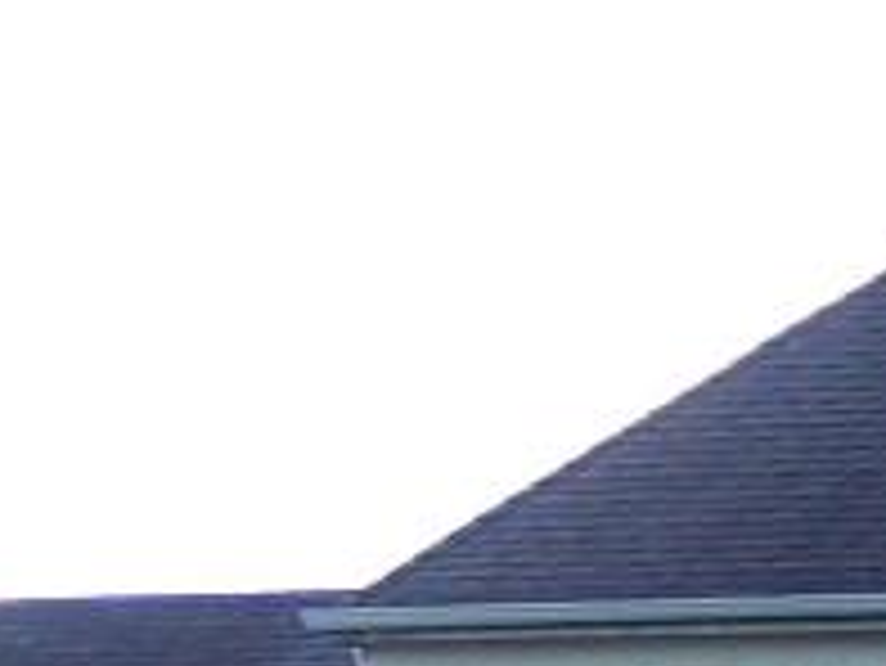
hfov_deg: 6.5
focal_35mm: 292
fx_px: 7478
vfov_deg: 5.0
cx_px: 1961
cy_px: 1107
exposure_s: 1/400
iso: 80
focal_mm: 6.7
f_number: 2.8
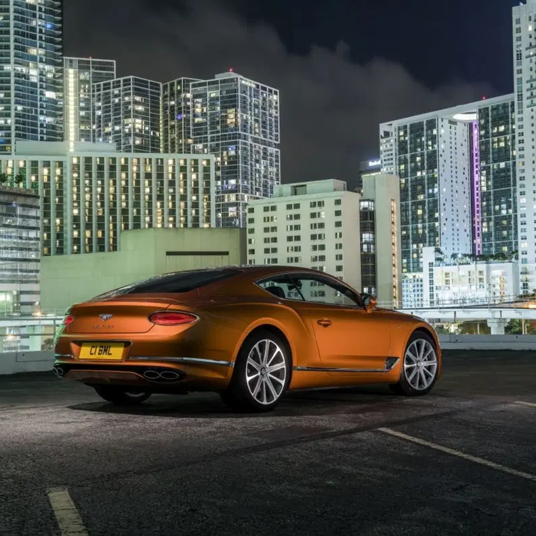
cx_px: 264
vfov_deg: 34.7
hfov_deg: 34.7
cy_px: 270
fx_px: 858
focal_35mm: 49
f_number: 8
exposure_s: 15
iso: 400
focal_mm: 38
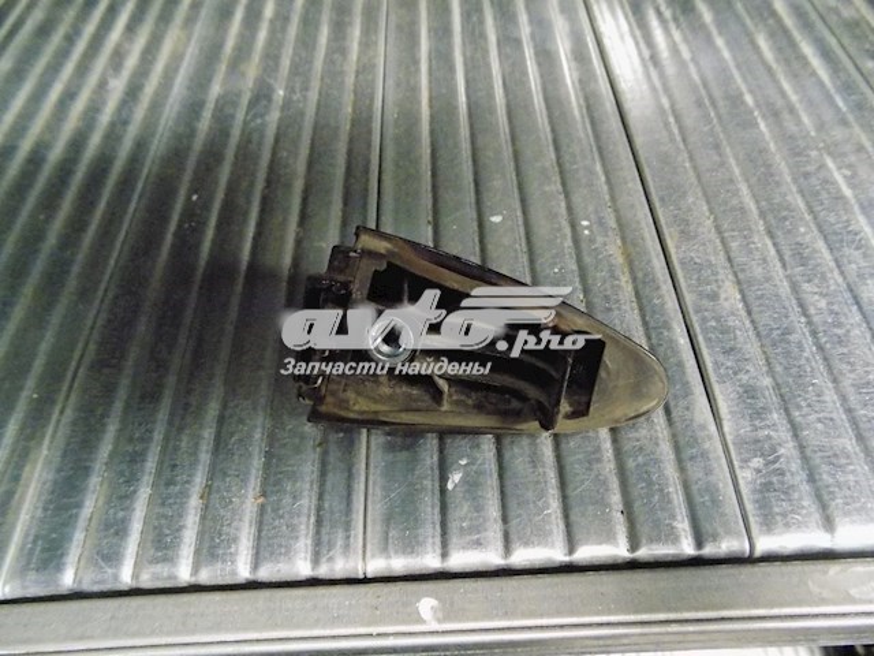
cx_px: 437
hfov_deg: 73.9
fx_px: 581
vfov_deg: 58.9
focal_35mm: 23
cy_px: 328
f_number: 3.1
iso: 1600
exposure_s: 1/40
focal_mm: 4
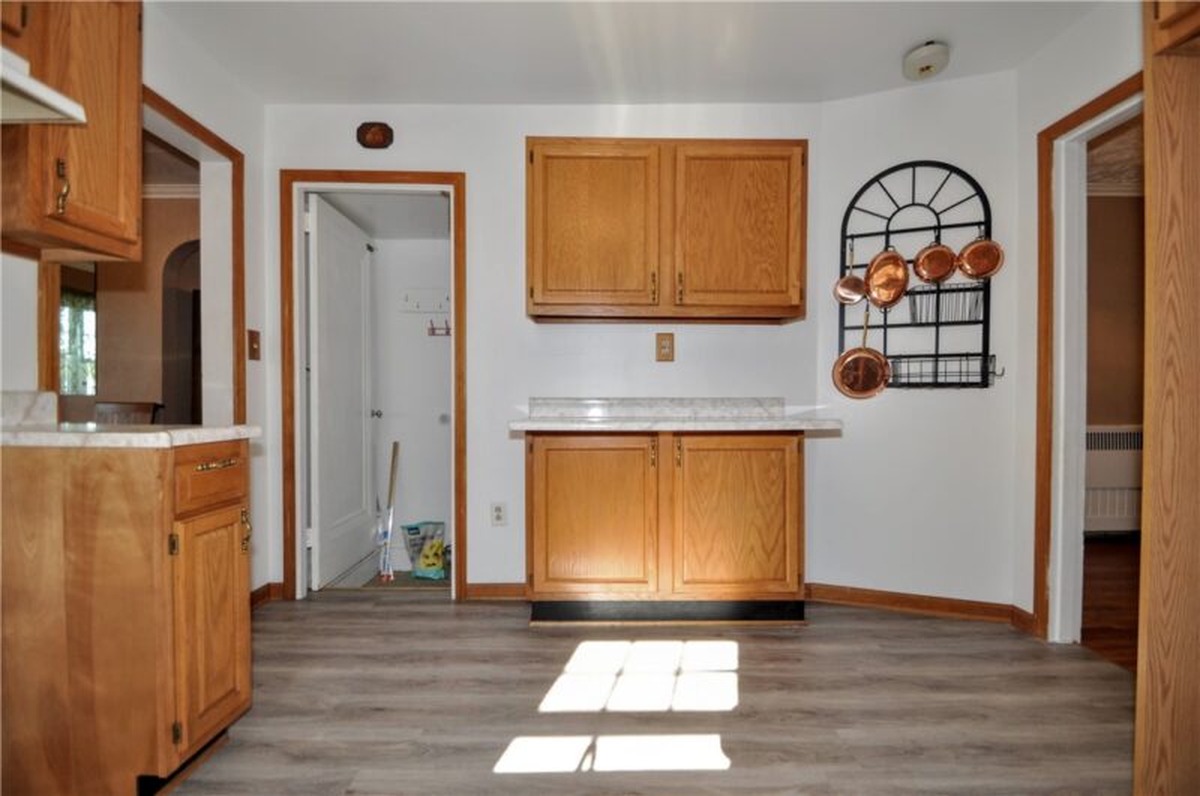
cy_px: 398
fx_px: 499
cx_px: 600
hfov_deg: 100.5
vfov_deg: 77.2
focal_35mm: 15
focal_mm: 10
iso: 320
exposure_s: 1/60
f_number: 4.5
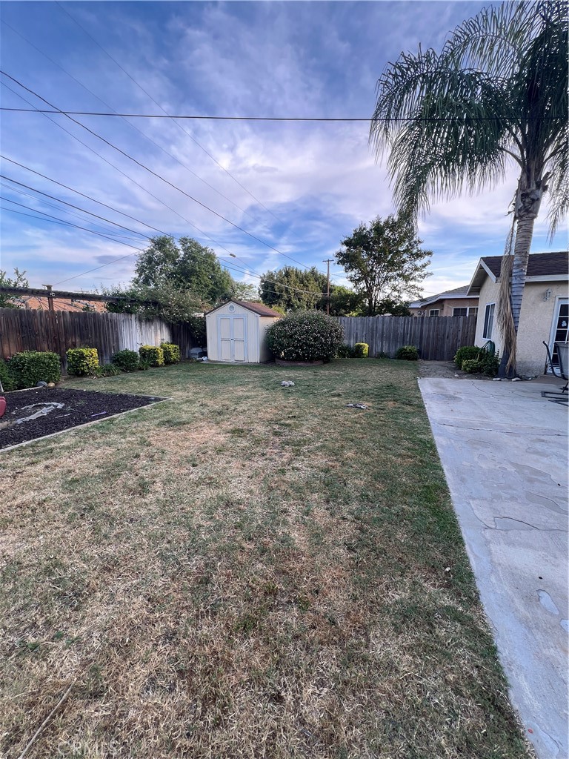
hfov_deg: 89.9
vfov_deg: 106.2
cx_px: 284
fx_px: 285
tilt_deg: -10.3
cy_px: 380
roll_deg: +0.2
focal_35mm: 13
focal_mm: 1.57
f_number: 1.8
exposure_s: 1/180
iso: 32
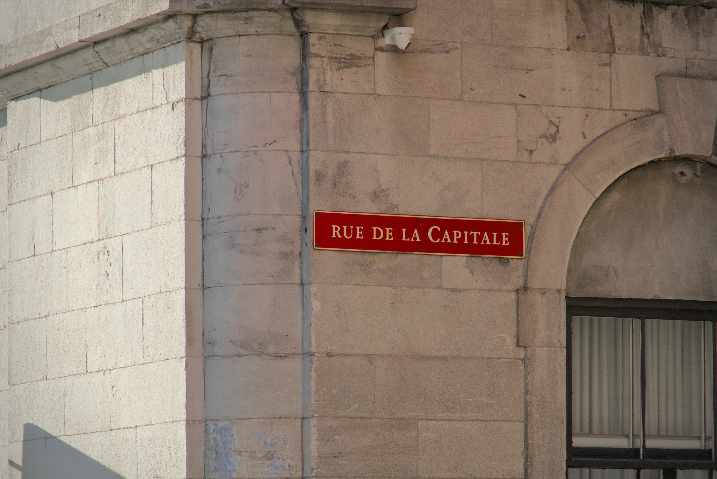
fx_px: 3987
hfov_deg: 10.3
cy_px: 240
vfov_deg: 6.9
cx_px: 358
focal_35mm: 200
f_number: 4.5
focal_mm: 72
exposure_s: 1/200
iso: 125
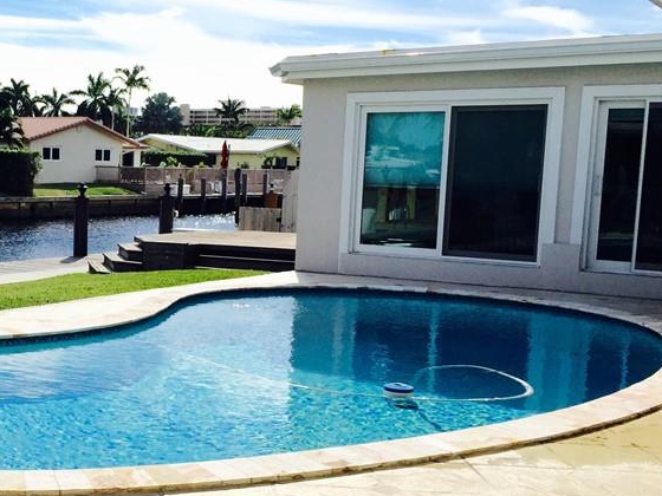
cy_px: 294
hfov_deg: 34.4
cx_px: 83
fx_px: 1014
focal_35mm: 53
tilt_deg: -7.3
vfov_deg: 27.5
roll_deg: -1.7
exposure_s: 1/3597
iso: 32
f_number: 2.2
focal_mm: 4.15
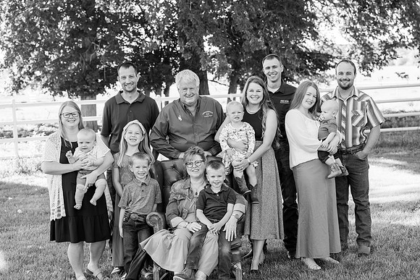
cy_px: 140
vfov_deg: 18.9
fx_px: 840
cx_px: 210
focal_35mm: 72
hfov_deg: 28.1
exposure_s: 1/400
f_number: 5
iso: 800
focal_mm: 72
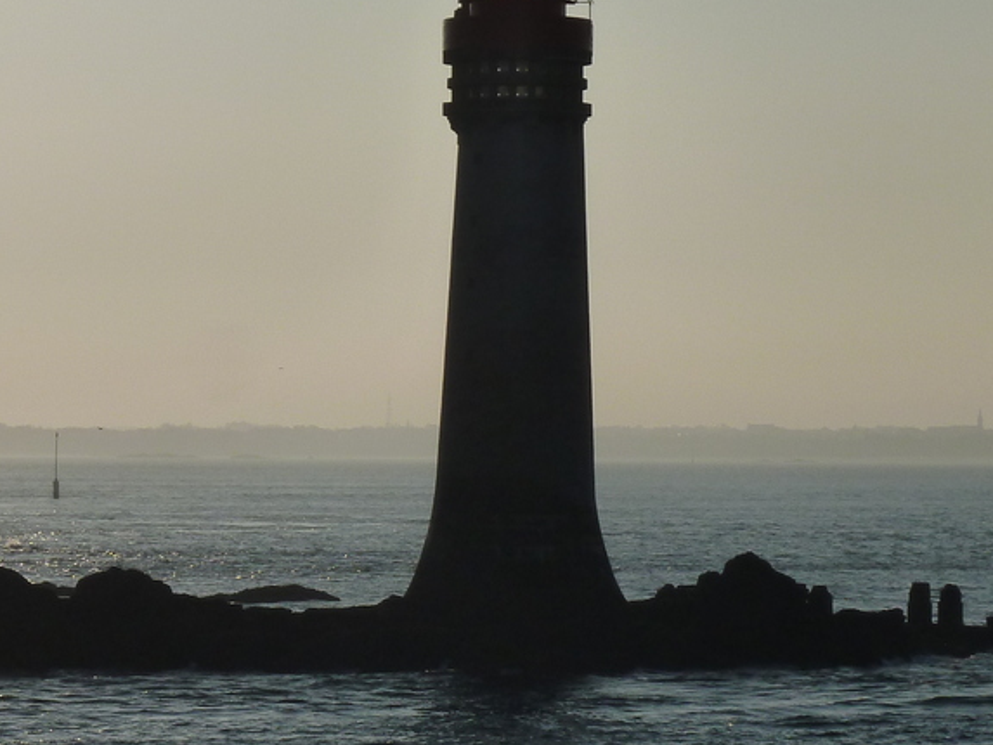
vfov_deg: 7.4
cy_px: 338
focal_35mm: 201
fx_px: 5767
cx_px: 386
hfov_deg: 9.8
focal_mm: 15.8
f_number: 6.3
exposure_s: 1/2000
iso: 125
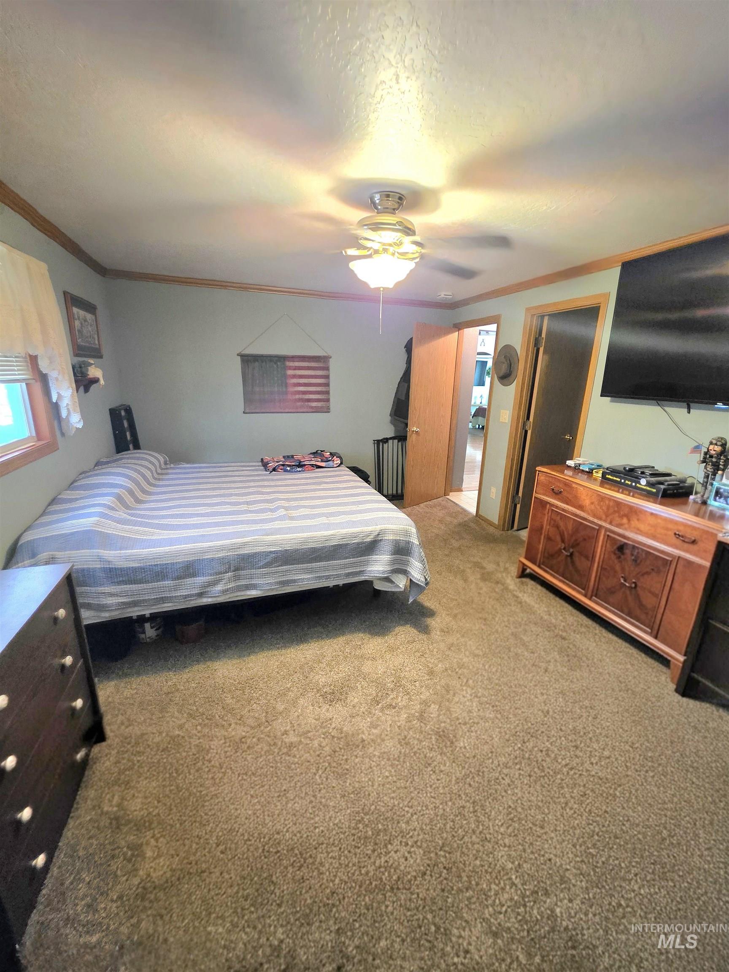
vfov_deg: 106.2
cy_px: 486
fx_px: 365
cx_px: 364
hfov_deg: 89.9
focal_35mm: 13
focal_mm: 2.2
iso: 1000
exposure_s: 1/60.2
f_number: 1.9
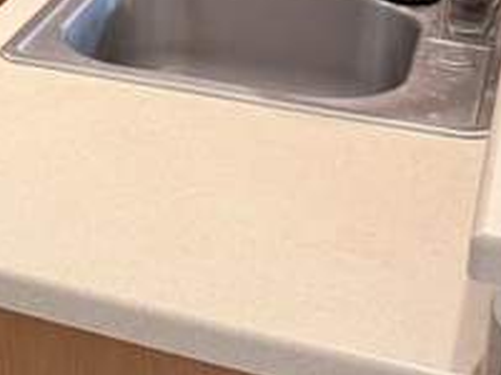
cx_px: -185
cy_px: -110
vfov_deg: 14.7
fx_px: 1389
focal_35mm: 96
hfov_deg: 18.7
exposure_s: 1/60
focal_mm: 6.76
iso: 200
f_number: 1.78
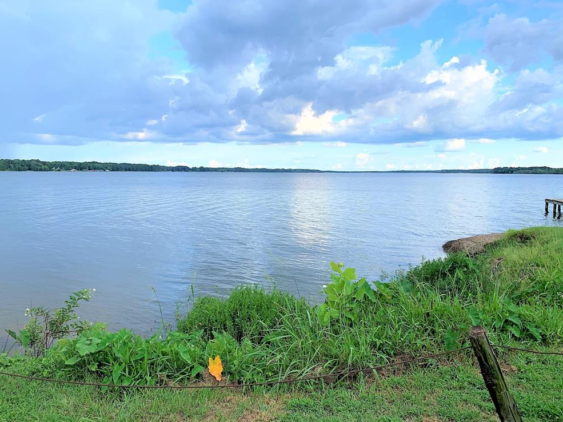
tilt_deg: -4.4
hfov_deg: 65.3
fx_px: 439
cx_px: 282
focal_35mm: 27
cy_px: 204
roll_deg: -0.9
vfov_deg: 51.4
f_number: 1.8
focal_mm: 4.25
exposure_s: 1/871
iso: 25
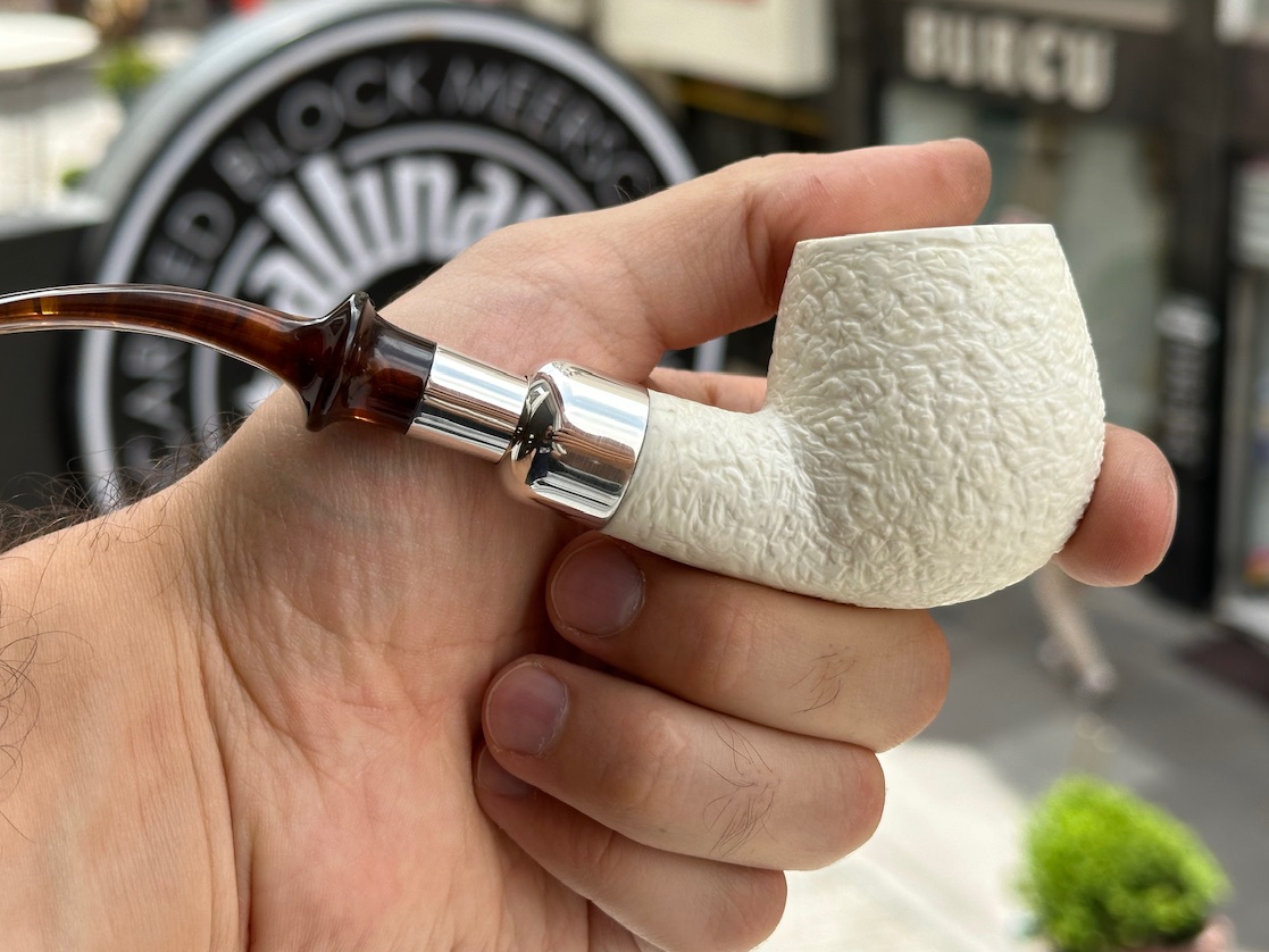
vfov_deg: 26.5
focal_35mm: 55
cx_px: 556
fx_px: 2016
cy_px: 416
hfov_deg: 34.9
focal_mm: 6.86
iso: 64
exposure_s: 1/1289
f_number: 1.78
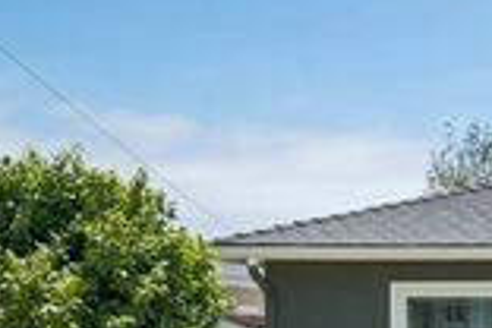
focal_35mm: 93
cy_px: 336
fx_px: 1271
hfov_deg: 19.5
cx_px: 706
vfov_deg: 14.4
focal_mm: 19.1
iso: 125
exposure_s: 1/210
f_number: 10
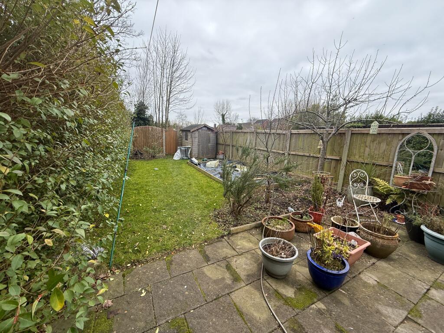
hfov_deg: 102.1
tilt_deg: -9.3
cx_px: 222
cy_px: 166
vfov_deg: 85.7
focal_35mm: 14
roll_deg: -0.6
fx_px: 180
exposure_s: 1/167
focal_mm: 2.22
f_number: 2.2
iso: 50
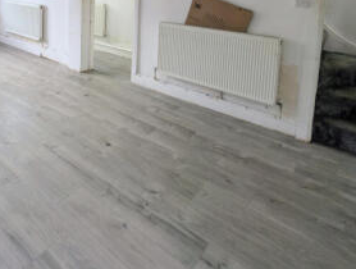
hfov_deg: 66.2
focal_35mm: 25
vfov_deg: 47.0
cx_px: 102
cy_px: 7
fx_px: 258
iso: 37
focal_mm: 2.23
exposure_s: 1/56.1
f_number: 1.95
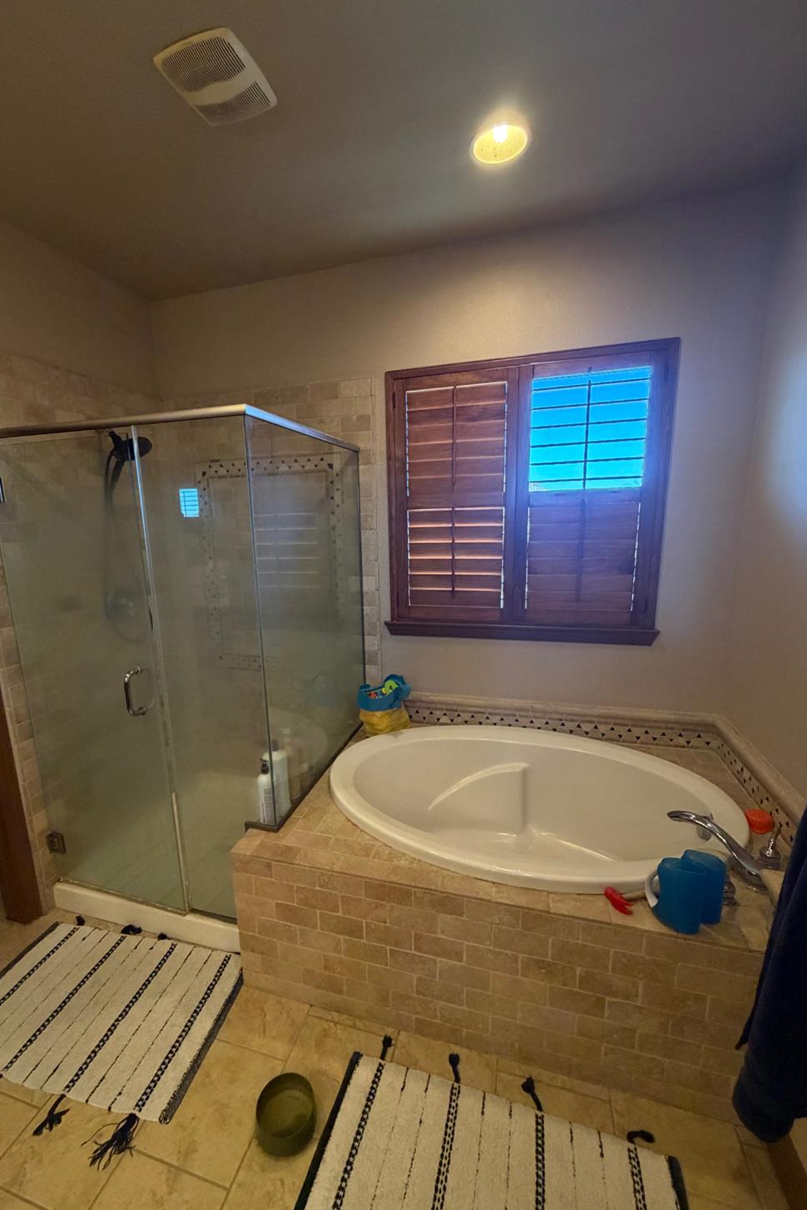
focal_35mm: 15
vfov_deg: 100.4
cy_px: 619
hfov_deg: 77.2
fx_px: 504
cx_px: 376
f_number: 2.2
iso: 500
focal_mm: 2.22
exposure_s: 1/60
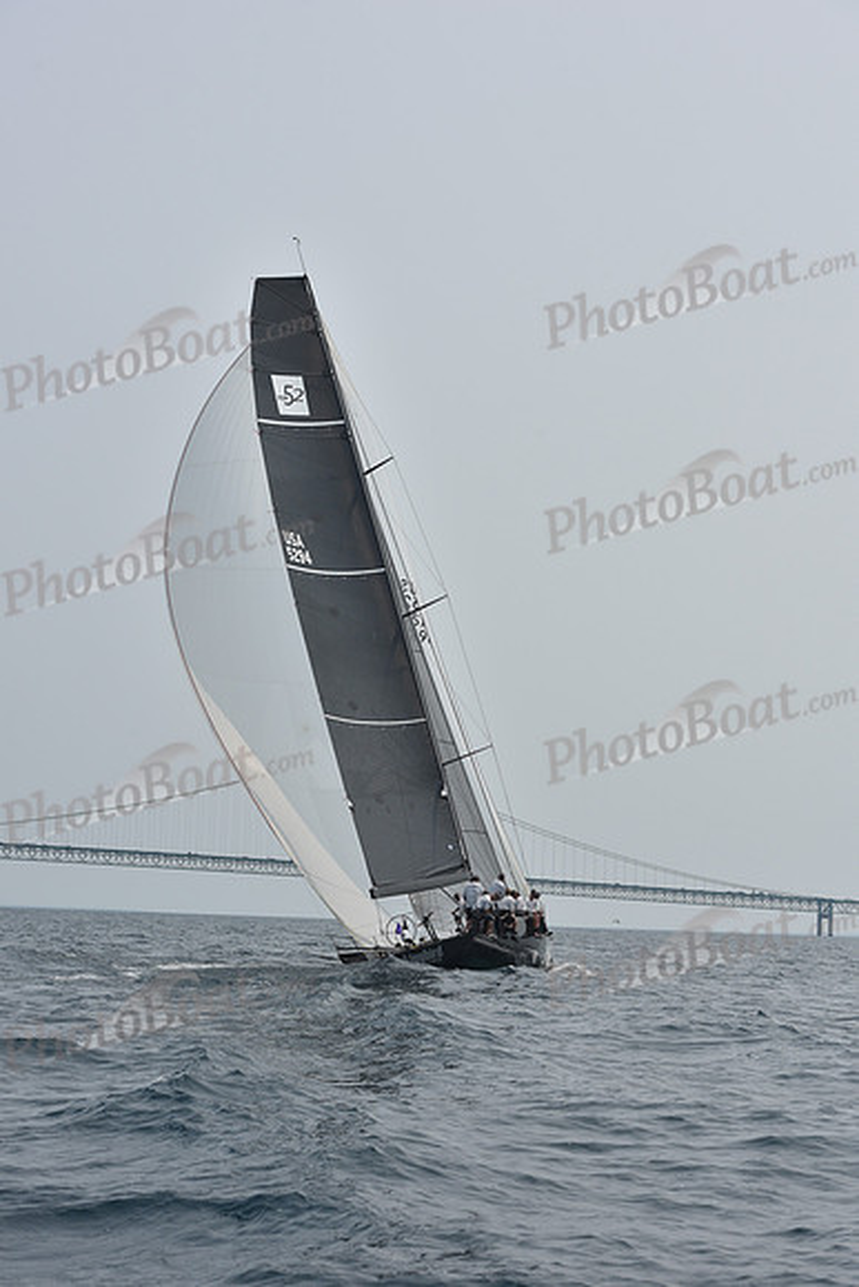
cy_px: 644
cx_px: 430
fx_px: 2504
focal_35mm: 70
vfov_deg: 28.8
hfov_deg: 19.5
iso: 250
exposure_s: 1/1250
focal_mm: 70
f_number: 9
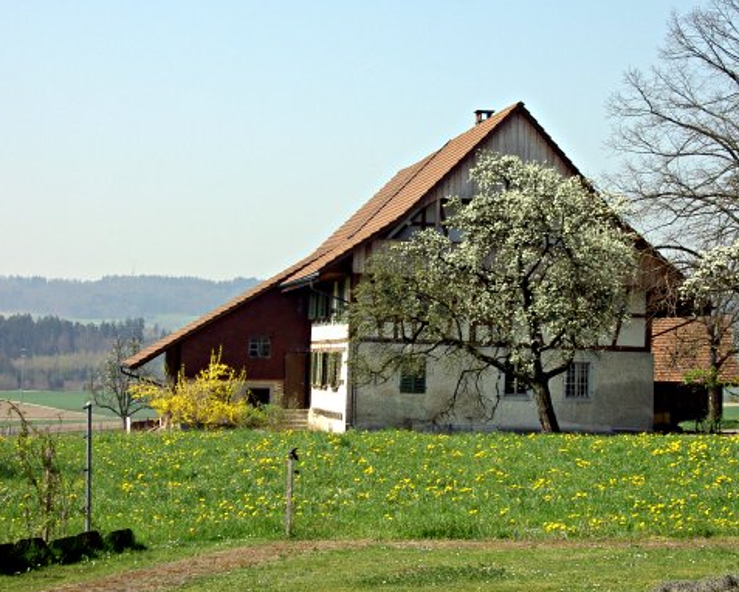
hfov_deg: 20.8
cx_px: 446
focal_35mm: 92
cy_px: 273
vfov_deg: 16.7
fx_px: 2013
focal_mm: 12.4
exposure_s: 1/160
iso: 50
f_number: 7.1
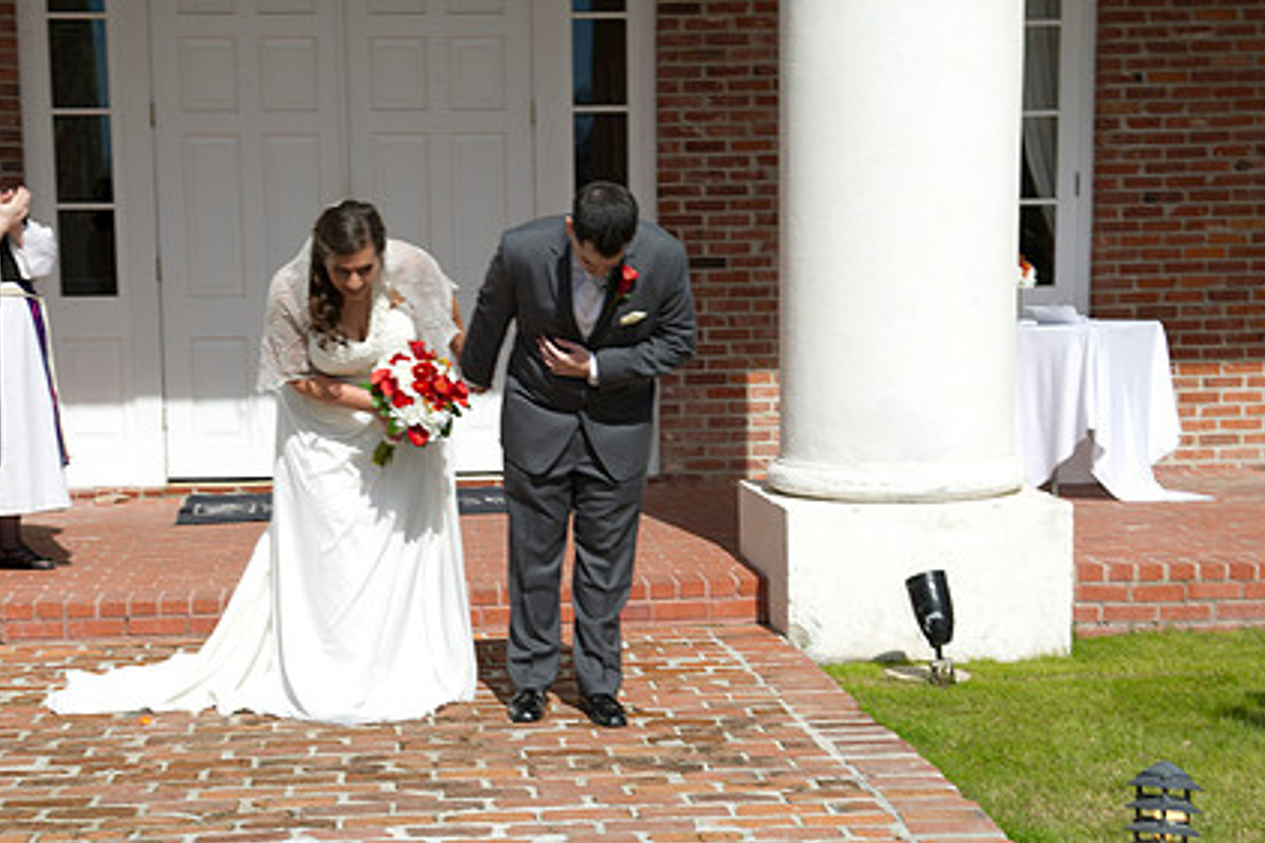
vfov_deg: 20.6
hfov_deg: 30.5
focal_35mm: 66
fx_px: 2318
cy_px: 531
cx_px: 588
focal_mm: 48
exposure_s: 1/250
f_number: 11
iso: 100
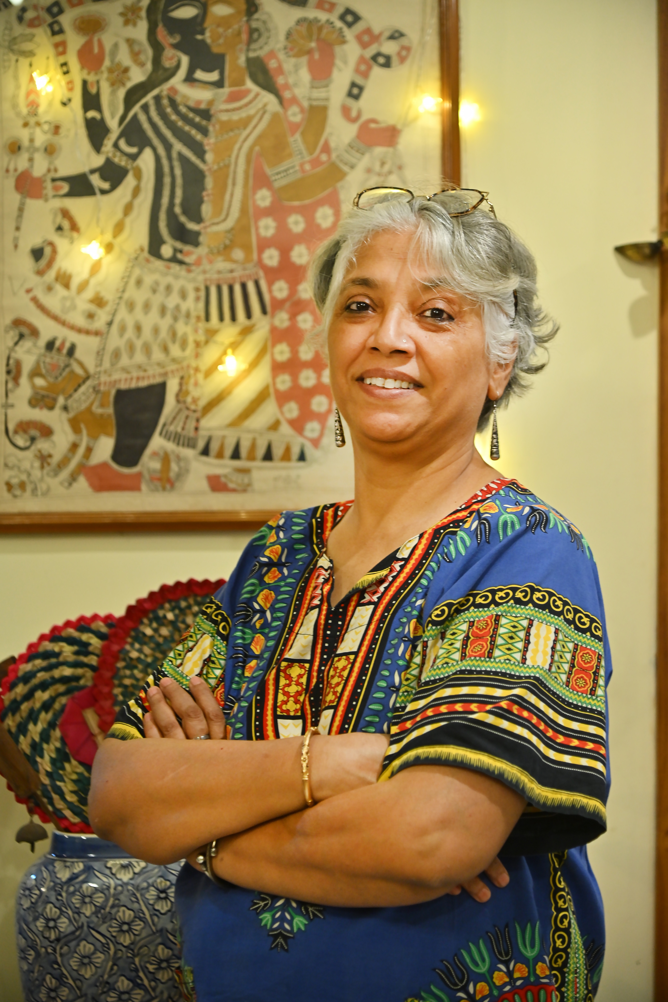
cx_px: 334
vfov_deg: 23.9
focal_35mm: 85
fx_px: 2366
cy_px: 501
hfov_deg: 16.1
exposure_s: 1/50
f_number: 4
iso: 640
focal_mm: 85
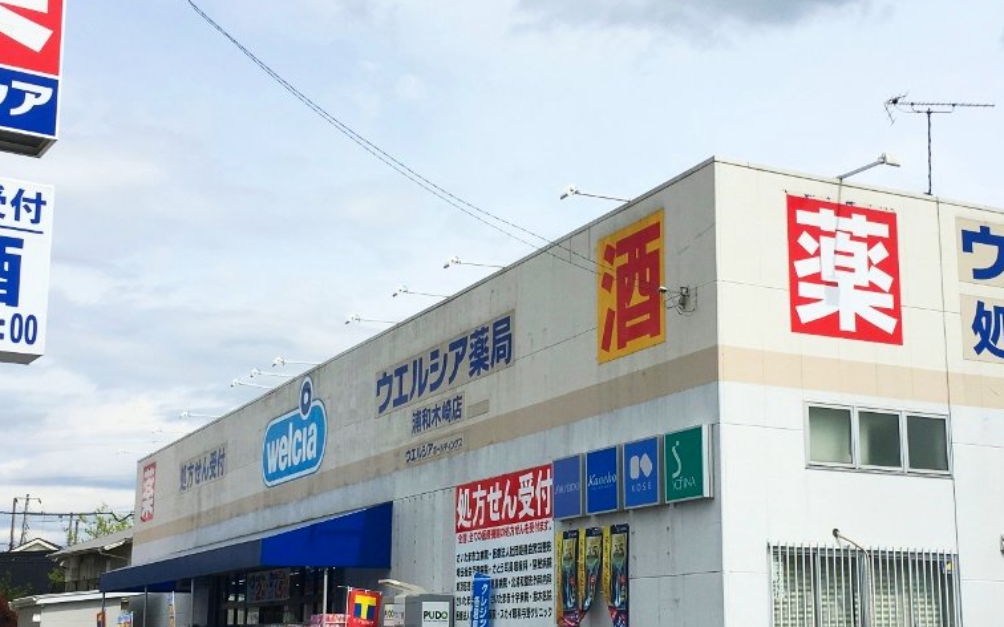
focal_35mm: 52
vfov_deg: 24.8
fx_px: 1422
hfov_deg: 38.9
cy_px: 364
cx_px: 543
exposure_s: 1/3077
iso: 25
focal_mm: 4.15
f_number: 2.2
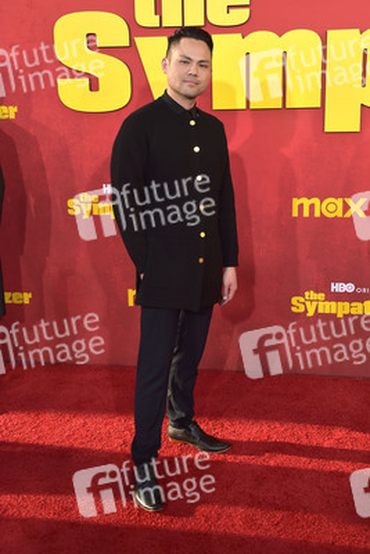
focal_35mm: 42
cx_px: 185
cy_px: 277
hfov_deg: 31.9
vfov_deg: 46.4
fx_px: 647
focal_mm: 42
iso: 800
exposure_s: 1/1600
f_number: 6.3
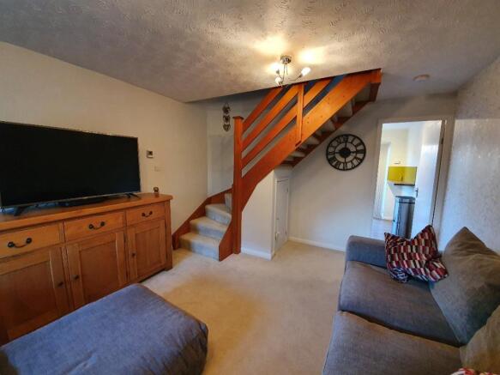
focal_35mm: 13
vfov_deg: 89.9
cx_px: 250
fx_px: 188
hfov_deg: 106.2
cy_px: 188
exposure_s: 1/33
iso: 400
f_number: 2.2
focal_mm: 1.8
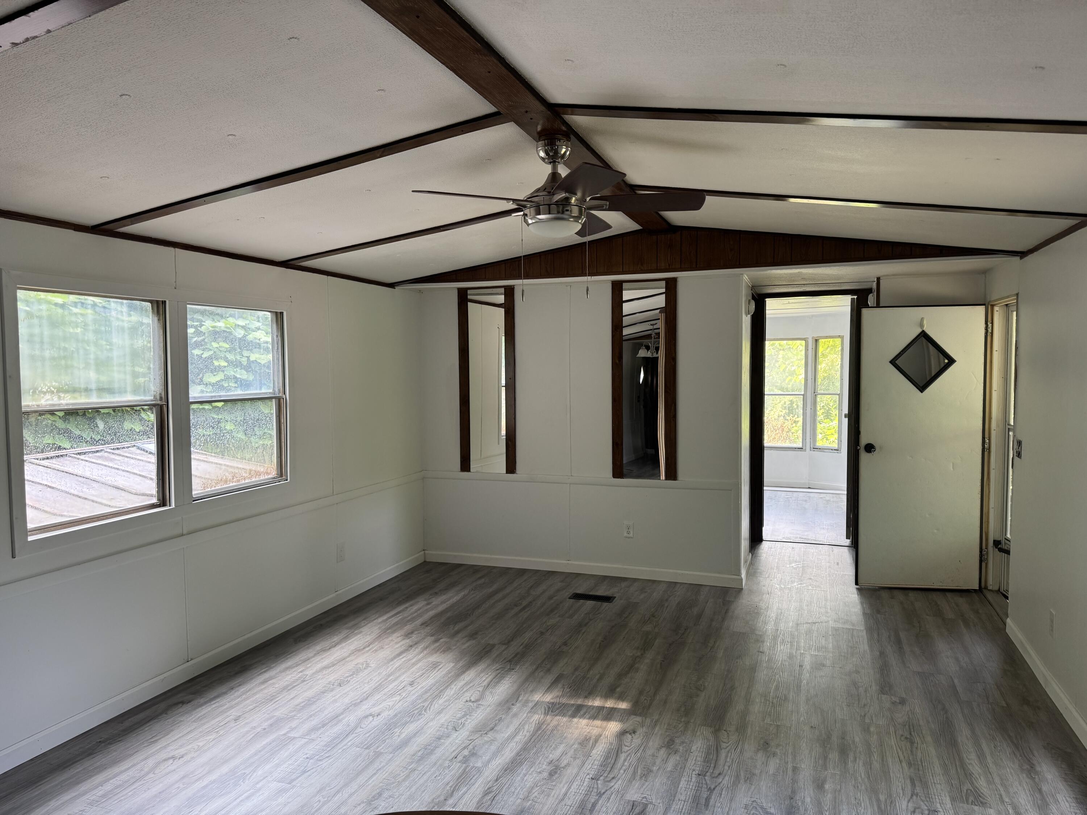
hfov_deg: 71.6
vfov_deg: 56.8
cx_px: 544
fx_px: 754
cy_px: 408
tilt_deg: -3.9
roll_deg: +1.1
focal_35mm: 24
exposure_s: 1/121
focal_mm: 6.76
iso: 160
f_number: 1.78
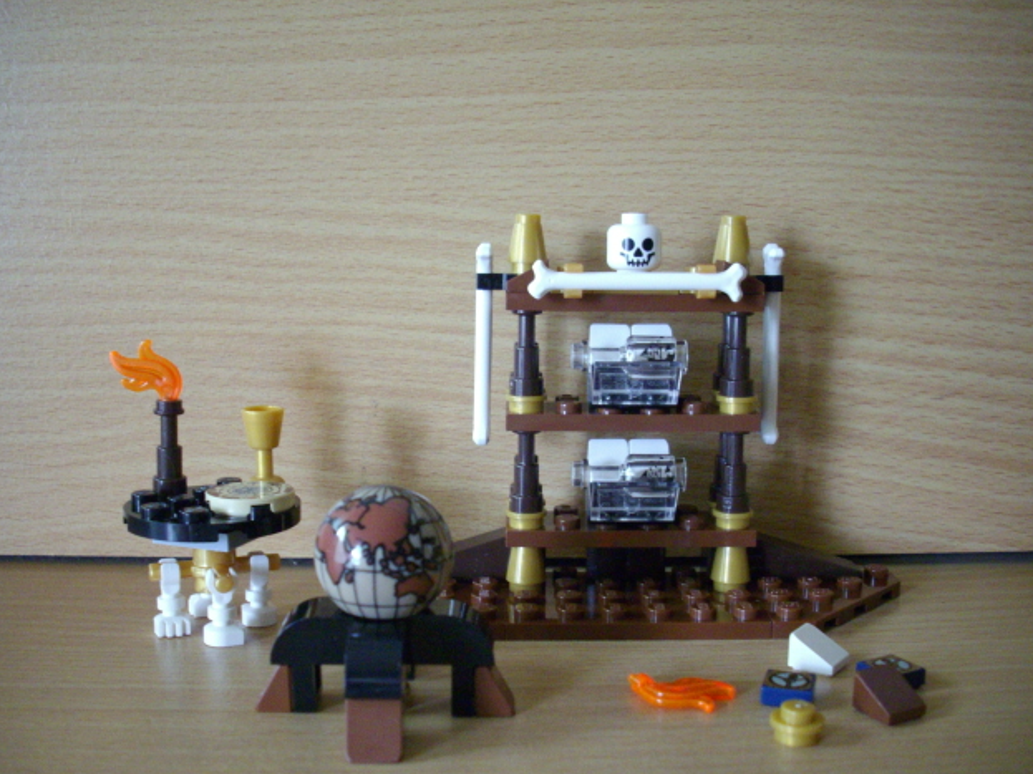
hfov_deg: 49.0
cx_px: 514
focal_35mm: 38
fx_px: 1134
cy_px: 396
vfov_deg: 37.7
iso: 400
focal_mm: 6.2
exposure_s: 1/20
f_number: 2.8
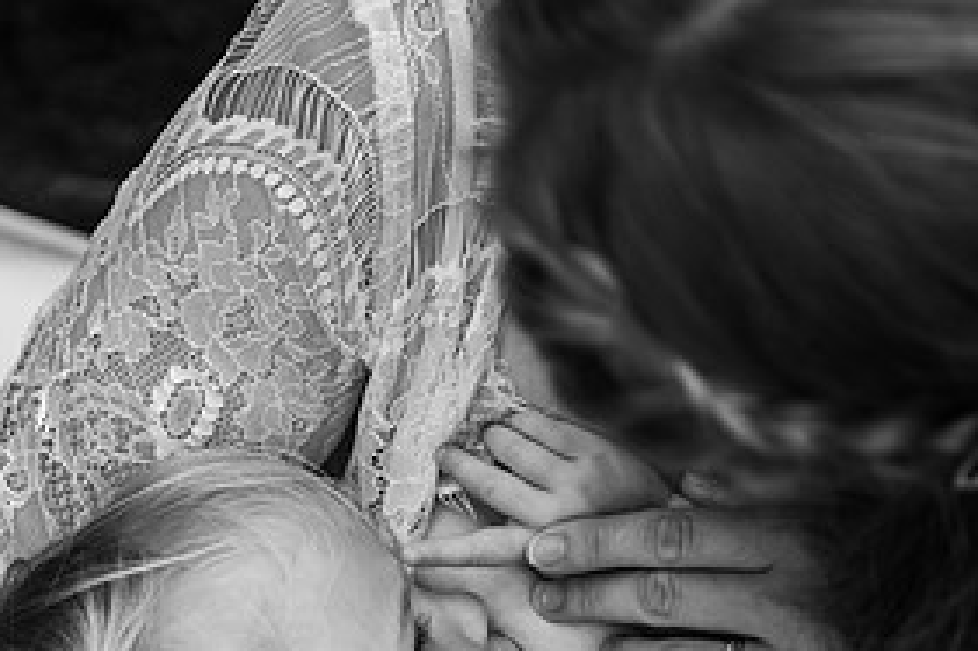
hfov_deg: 16.0
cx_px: 334
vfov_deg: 10.6
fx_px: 3475
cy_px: 611
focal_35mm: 128
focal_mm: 62
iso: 500
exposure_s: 1/1000
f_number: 2.8
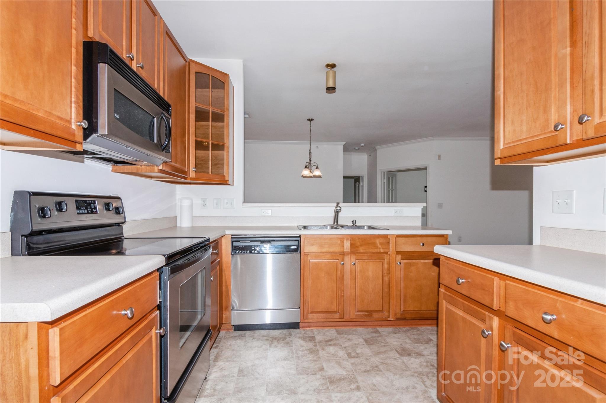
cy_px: 202
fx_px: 277
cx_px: 303
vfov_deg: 71.9
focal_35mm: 16
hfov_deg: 95.1
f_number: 8
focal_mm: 11
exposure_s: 1/60
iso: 200
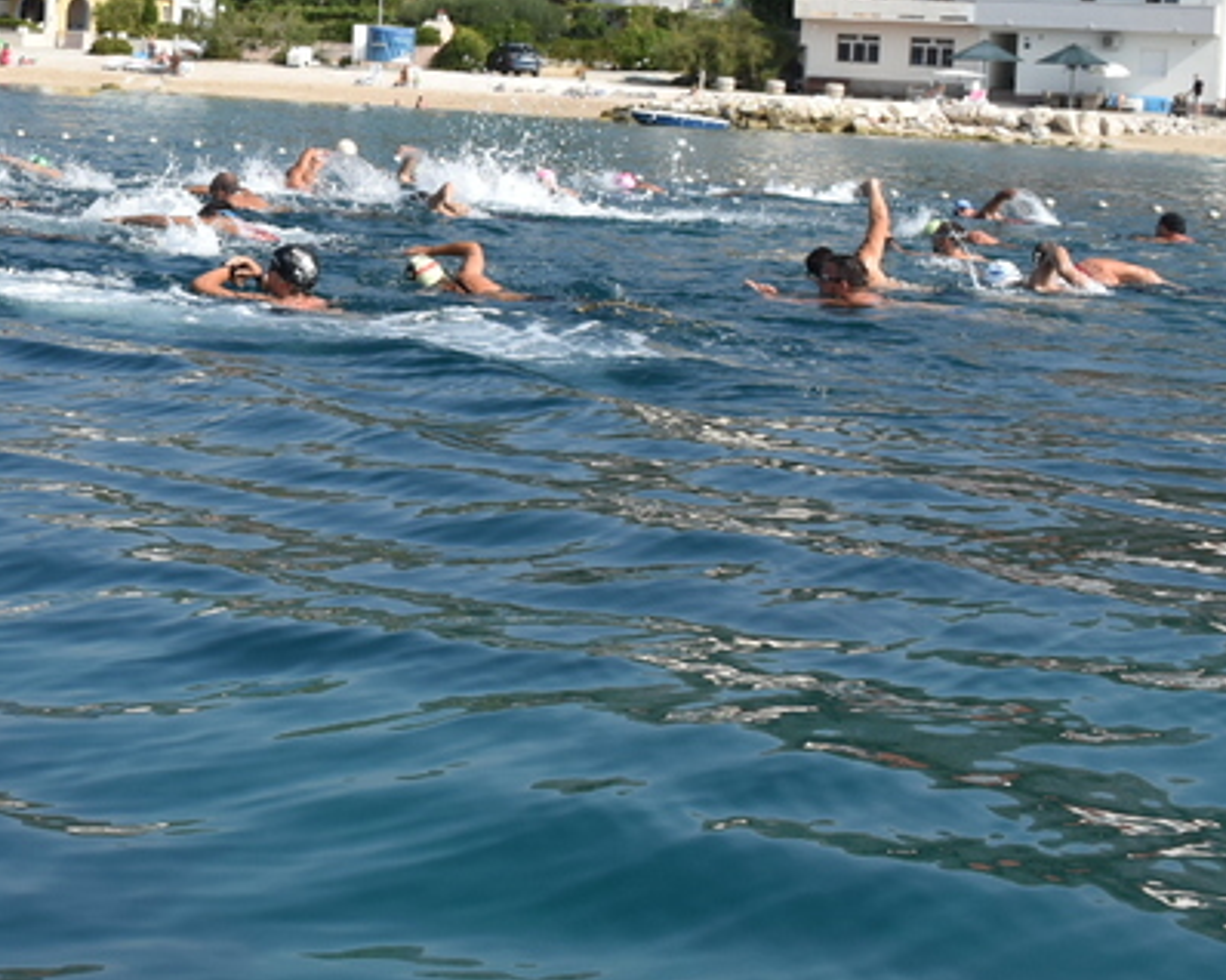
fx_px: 3083
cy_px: 76
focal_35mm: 85
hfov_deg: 21.6
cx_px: -15
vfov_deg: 17.7
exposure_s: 1/500
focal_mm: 24
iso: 200
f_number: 9
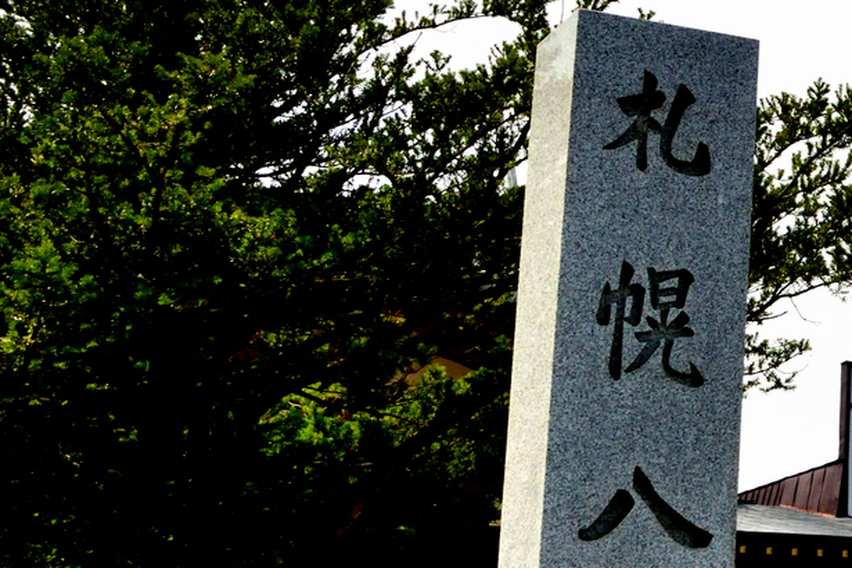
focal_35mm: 104
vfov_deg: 13.1
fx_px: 2461
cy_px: 109
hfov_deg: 17.3
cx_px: 1344
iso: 1600
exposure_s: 1/2500
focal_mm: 32
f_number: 11
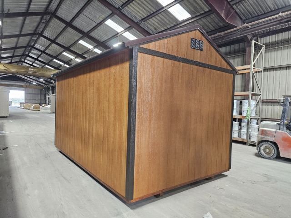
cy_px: 109
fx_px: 193
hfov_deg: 73.9
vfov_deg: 58.9
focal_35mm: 23
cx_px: 146
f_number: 1.7
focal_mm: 6.3
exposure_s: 1/120
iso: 800
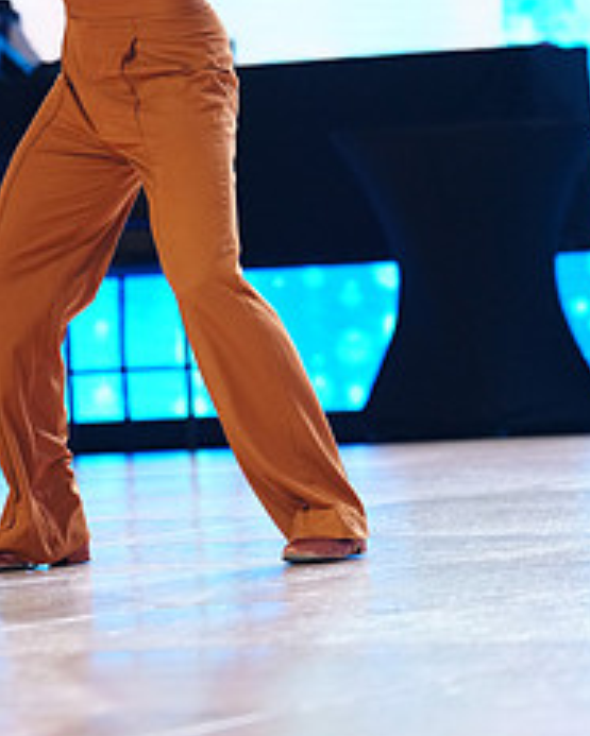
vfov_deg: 7.2
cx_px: 104
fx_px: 5802
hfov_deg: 5.8
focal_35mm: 266
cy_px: -127
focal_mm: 113
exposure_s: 1/500
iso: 2000
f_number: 2.8
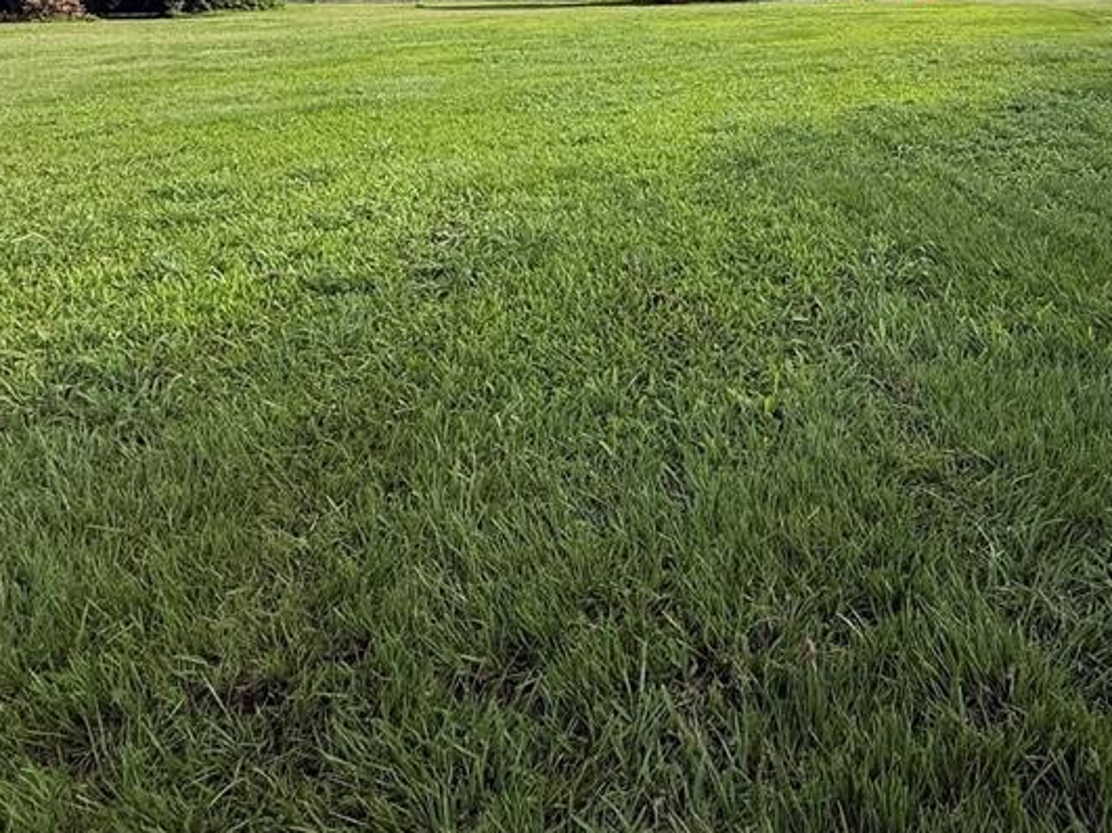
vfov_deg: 46.2
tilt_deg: -6.8
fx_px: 867
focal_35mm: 27
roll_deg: +0.1
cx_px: 792
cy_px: 77
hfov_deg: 62.7
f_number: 2.2
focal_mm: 2.22
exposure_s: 1/1656
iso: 50
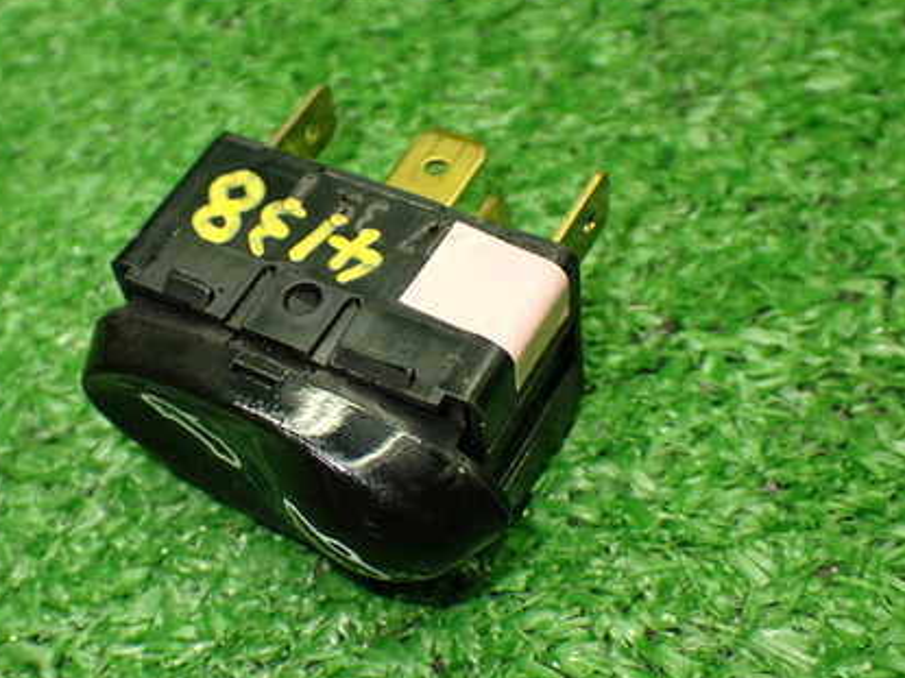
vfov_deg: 26.5
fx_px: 1438
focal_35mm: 55
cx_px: 307
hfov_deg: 34.6
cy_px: 318
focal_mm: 6.83
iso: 640
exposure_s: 1/160
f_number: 2.7
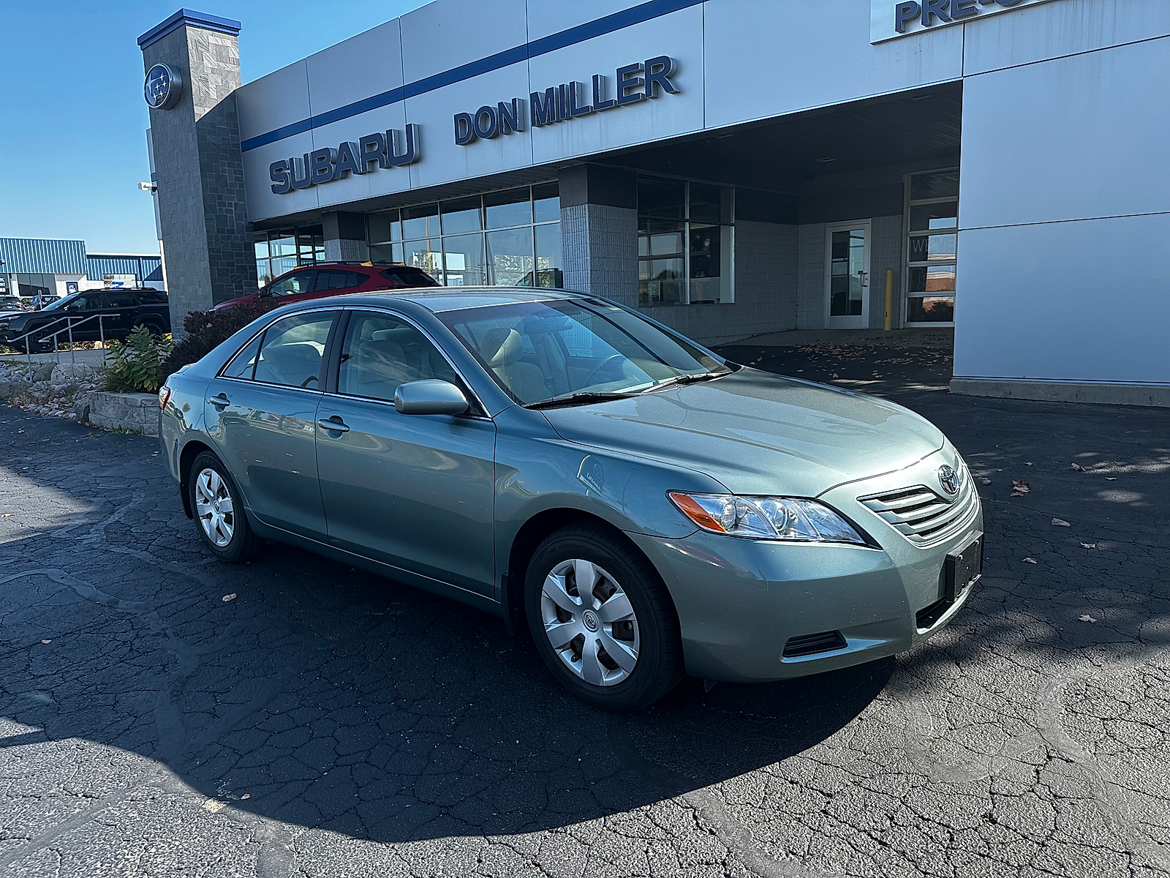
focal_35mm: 24
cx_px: 585
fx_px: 811
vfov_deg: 56.8
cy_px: 439
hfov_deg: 71.6
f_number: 1.78
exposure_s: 1/1157
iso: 80
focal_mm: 6.86
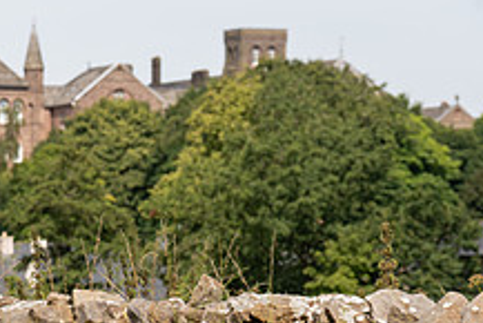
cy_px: 107
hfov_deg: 9.2
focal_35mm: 220
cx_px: -173
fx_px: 2954
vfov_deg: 6.3
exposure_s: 1/800
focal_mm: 70
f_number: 4.5
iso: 100
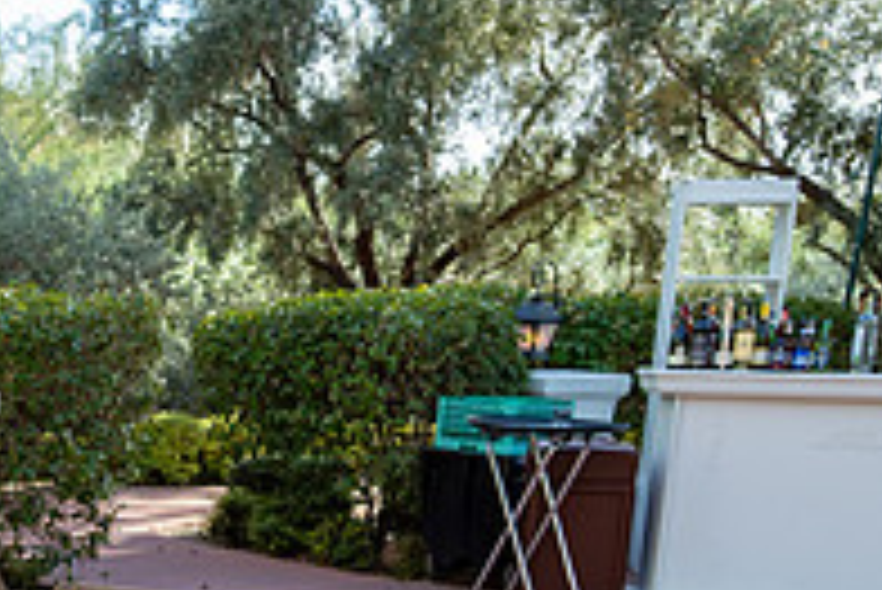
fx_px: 1741
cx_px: -158
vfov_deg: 18.0
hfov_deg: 25.7
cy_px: 754
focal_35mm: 71
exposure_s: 1/400
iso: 200
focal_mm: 24
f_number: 4
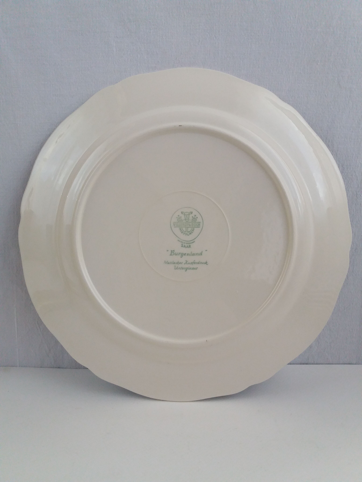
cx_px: 181
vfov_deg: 63.4
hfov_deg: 49.7
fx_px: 390
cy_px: 241
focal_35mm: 28
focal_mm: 3.7
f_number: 1.9
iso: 200
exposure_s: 1/126
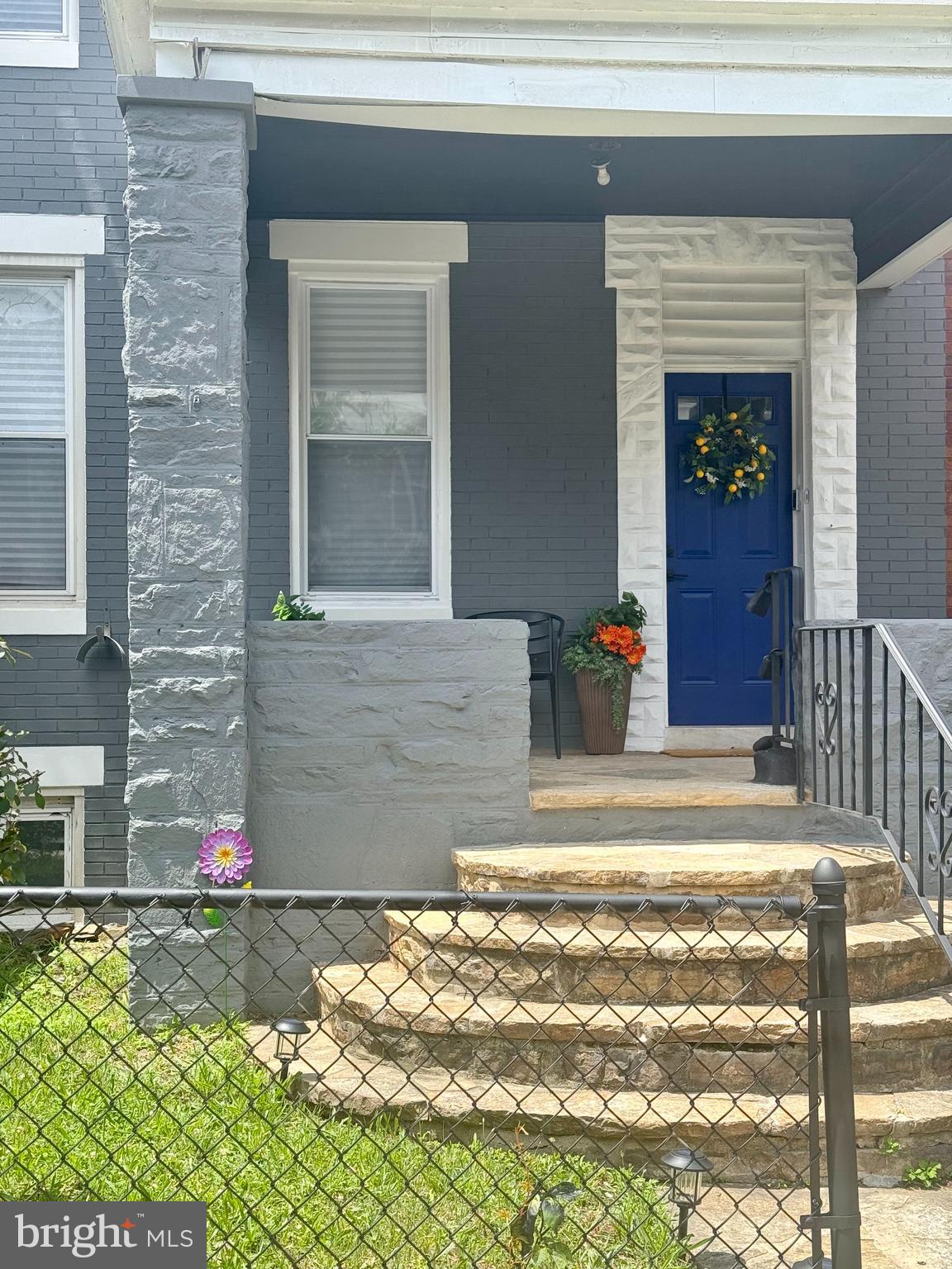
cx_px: 476
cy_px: 634
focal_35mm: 48
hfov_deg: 30.3
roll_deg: +1.8
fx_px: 1760
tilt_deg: +2.5
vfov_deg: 39.7
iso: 64
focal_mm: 6.76
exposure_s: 1/1923
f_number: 1.78
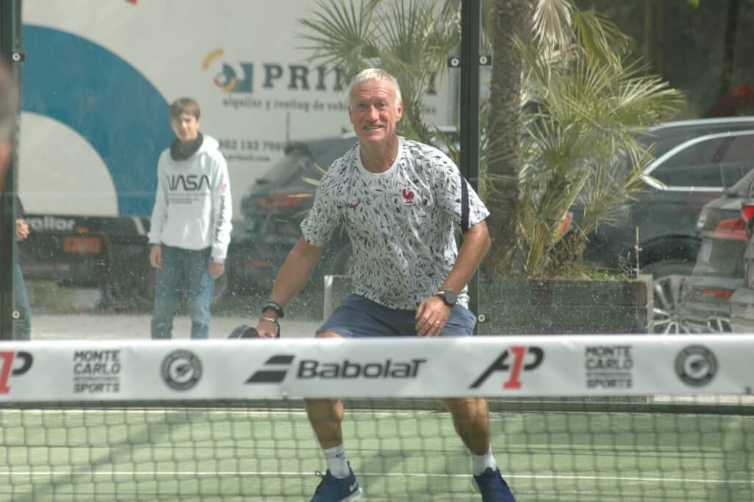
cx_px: 377
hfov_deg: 9.2
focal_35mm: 225
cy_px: 251
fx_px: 4709
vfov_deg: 6.1
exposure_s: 1/640
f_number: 6.3
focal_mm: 150
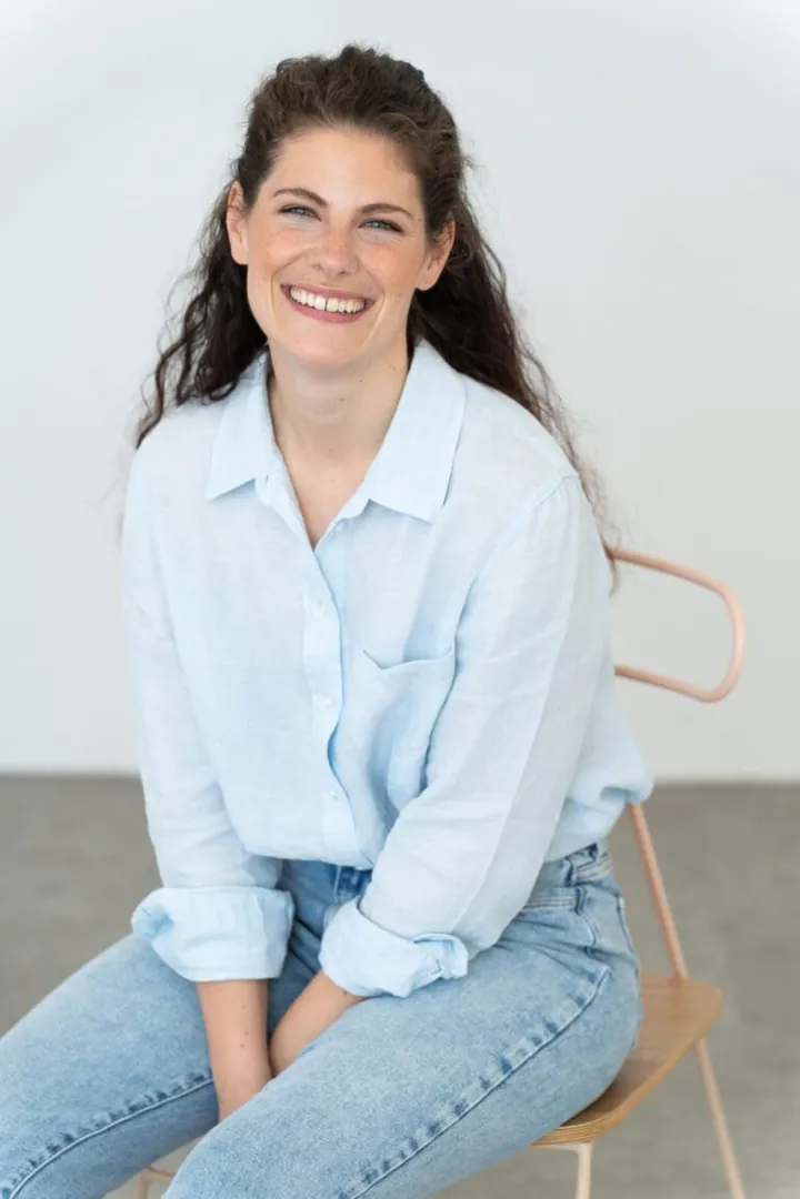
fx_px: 3333
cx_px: 400
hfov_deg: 13.7
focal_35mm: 100
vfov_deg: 20.4
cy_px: 600
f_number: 3.5
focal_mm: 100
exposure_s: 1/250
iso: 400
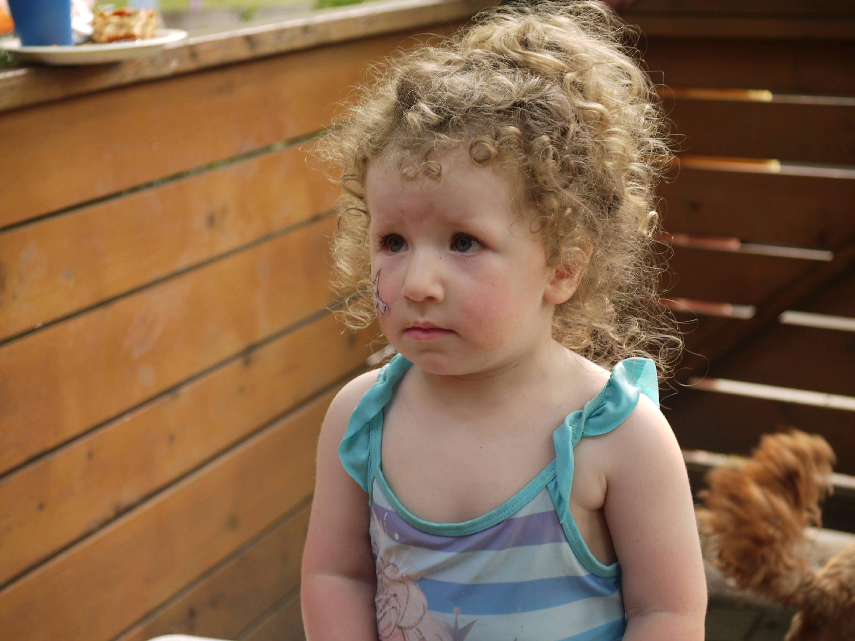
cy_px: 320
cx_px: 428
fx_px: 1729
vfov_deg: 21.0
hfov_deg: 27.8
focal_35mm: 70
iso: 100
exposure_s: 1/80
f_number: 2.8
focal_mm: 35
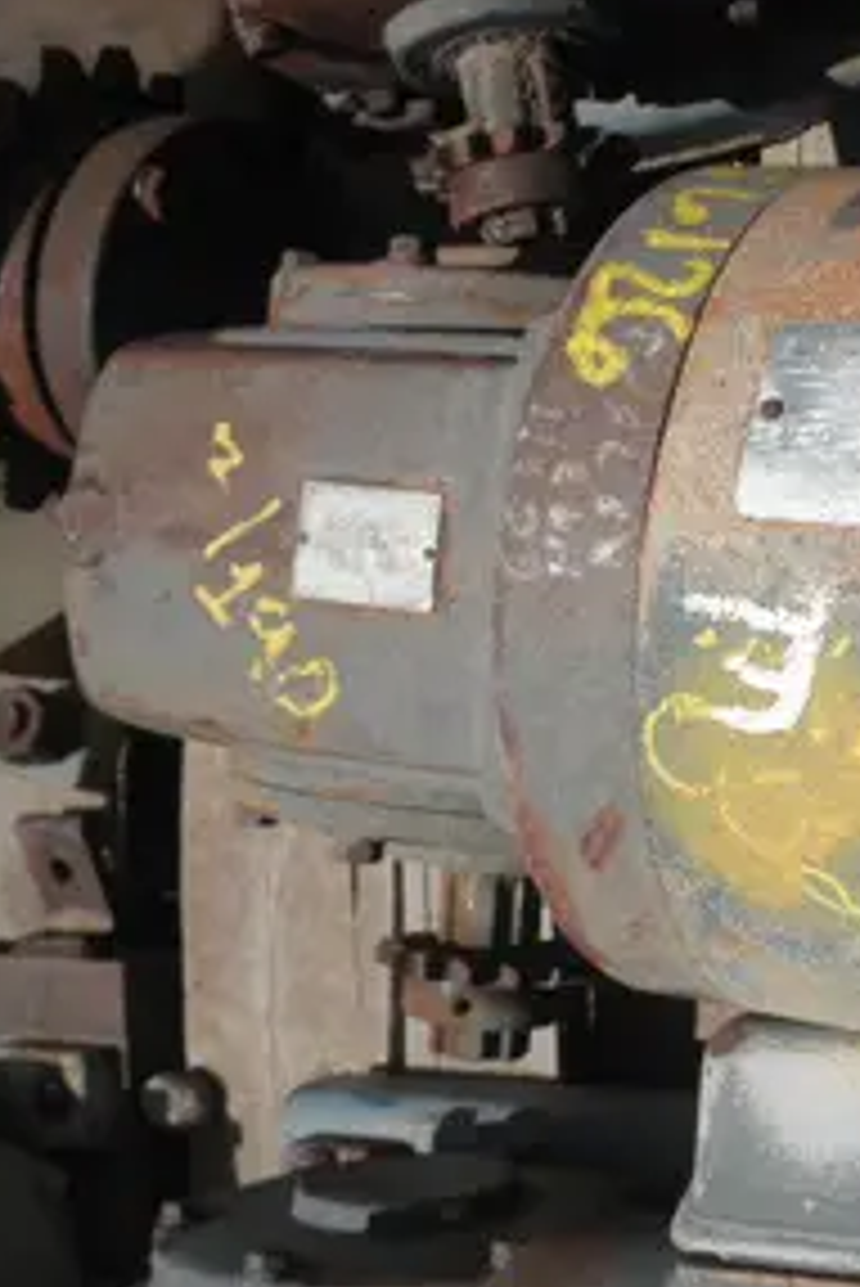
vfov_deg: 31.4
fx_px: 2290
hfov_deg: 20.7
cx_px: 819
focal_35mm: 64
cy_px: 648
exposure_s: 1/160
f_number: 9.6
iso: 64
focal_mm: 7.9
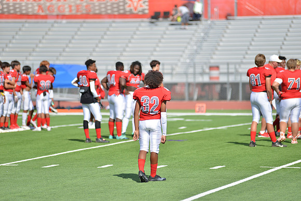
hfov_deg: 10.3
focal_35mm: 200
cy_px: 100
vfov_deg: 6.9
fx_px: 1673
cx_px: 150
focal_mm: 200
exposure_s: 1/1600
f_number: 2.8
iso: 100
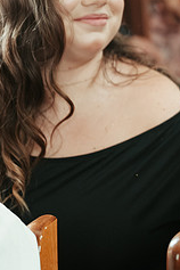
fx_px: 1387
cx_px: 304
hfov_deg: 7.3
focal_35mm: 185
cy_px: 90
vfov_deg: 11.1
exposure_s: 1/160
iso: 2000
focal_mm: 70
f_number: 2.8
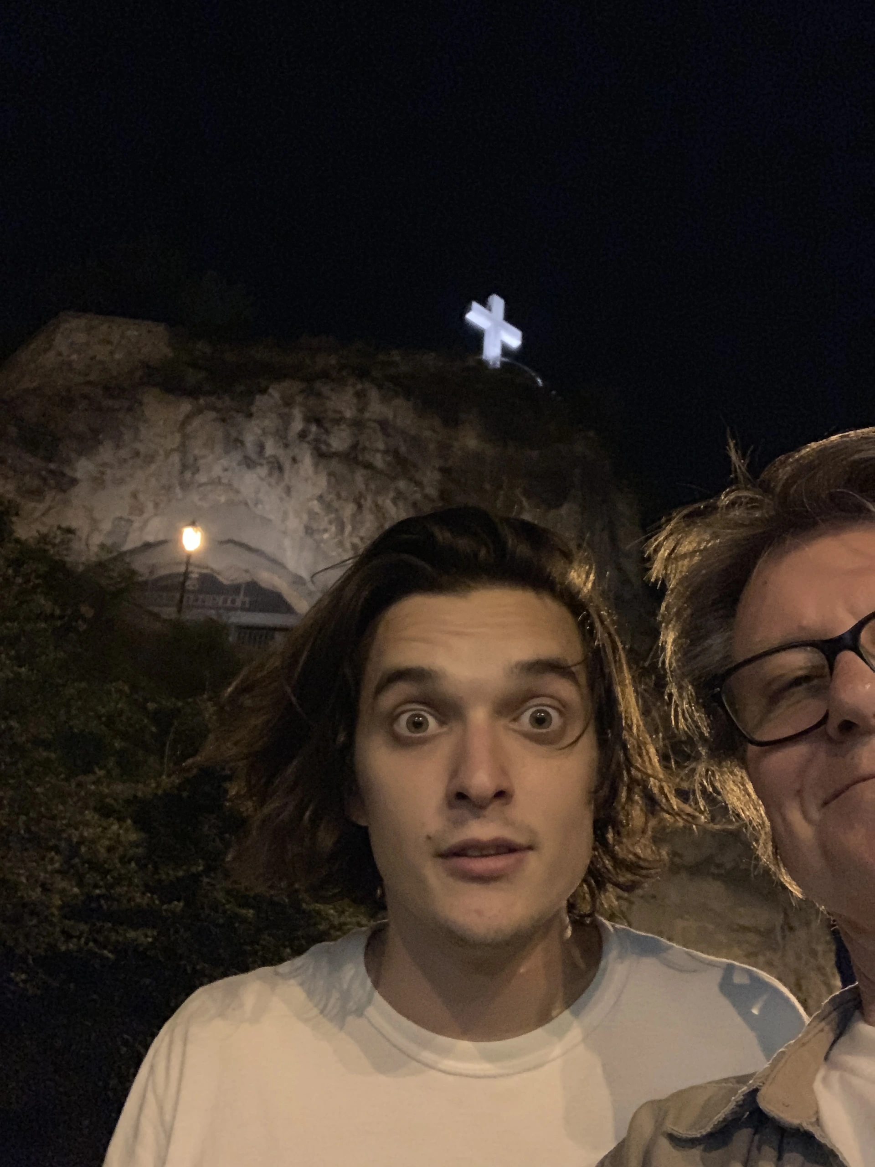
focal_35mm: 32
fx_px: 1078
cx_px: 438
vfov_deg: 56.8
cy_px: 584
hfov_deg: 44.2
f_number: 2.2
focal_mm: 2.87
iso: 1000
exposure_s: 1/17
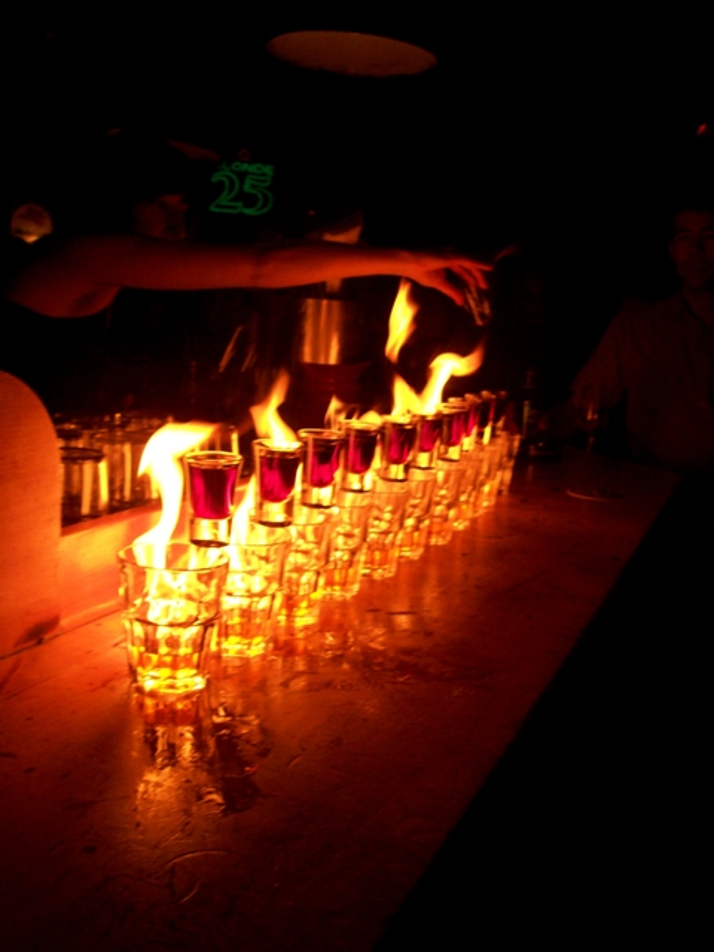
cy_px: 476
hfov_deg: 39.7
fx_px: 990
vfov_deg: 51.4
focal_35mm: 36
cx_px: 357
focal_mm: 6
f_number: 2.7
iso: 80
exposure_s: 1/66.5
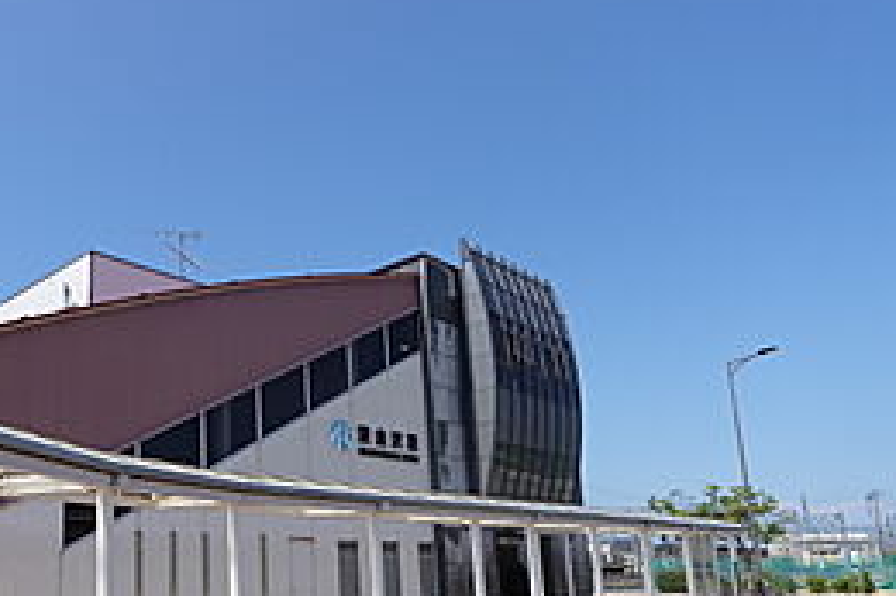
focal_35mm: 31
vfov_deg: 41.2
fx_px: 771
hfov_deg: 56.9
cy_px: 434
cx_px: 210
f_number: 4
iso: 125
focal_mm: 6.9
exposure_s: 1/125
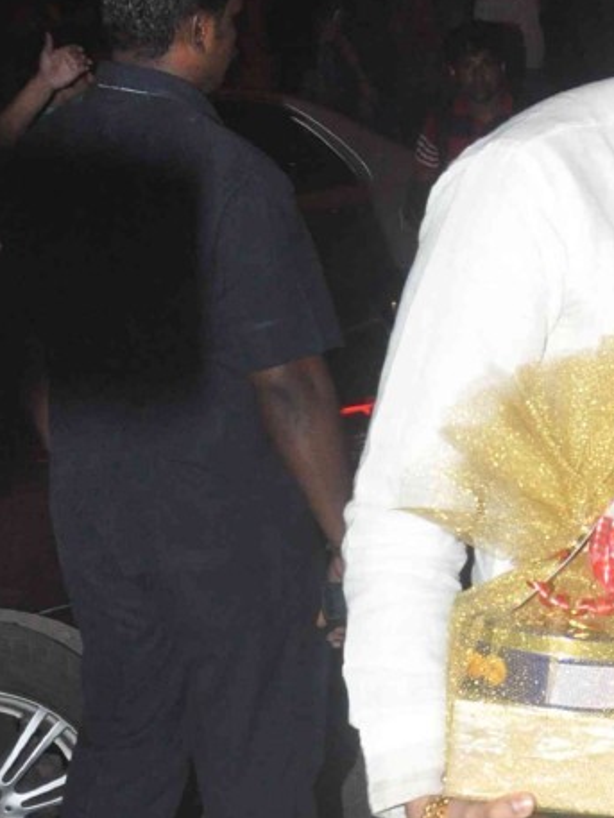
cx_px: 834
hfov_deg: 14.2
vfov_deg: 19.5
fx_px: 2354
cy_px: 635
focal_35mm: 100
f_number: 10
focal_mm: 21
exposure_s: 1/250
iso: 1250
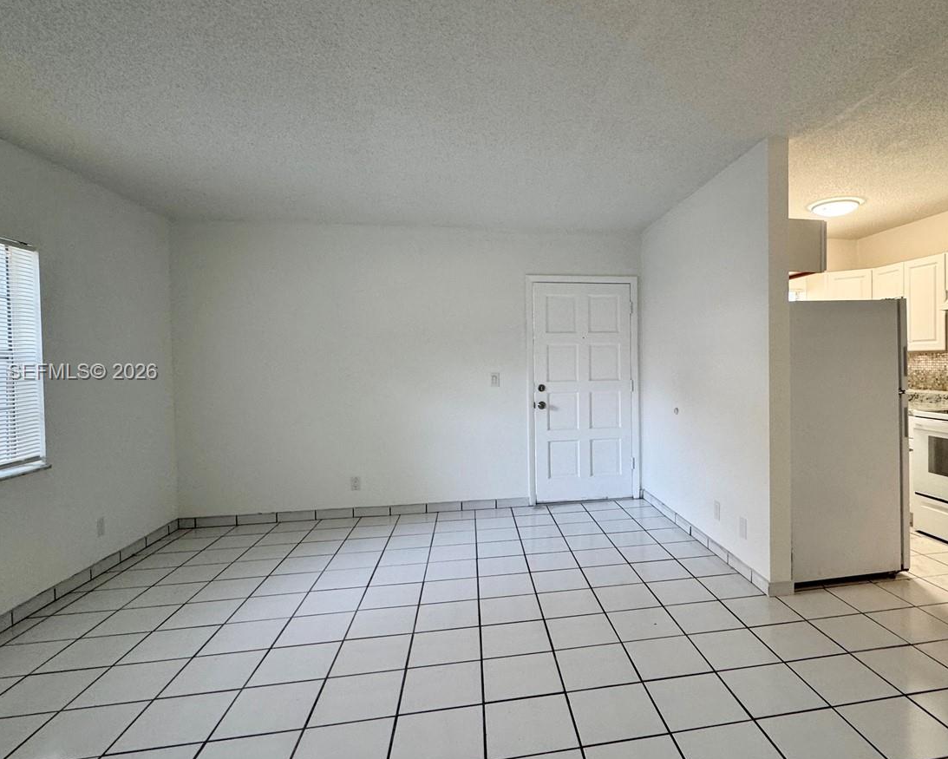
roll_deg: +0.6
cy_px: 373
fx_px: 561
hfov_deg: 79.2
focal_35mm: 20
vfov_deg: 68.1
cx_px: 581
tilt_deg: -2.4
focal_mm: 2.22
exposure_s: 1/60
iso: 160
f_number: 2.2
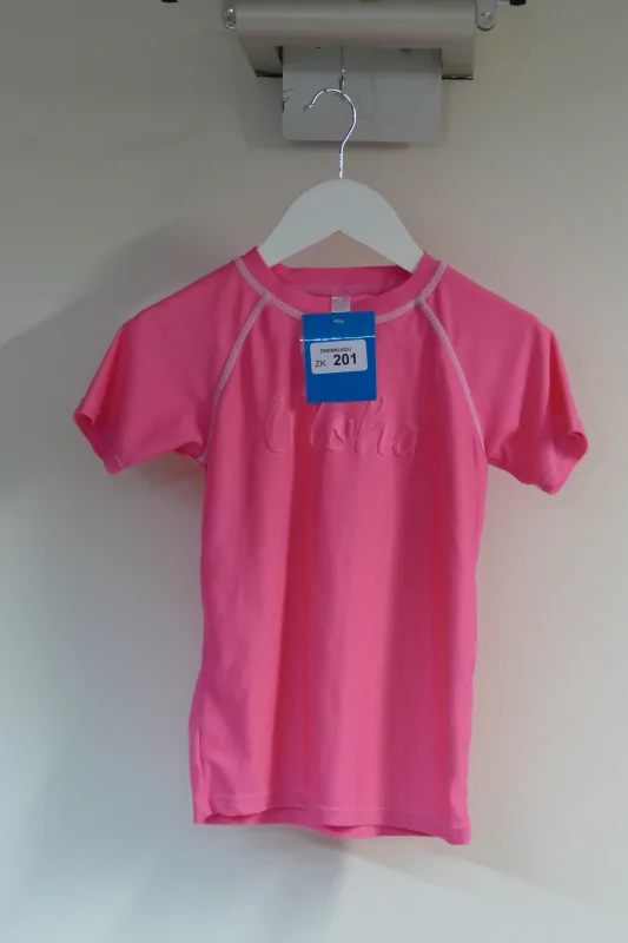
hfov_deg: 17.7
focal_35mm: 77
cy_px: 472
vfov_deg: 26.3
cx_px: 314
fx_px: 2016
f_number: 3.7
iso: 1250
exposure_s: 1/80
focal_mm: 28.21
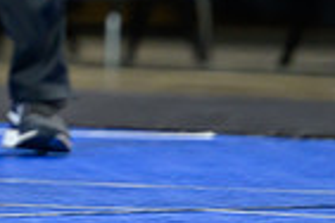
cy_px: -287
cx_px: -300
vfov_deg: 1.5
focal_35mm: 925
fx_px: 8607
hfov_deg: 2.2
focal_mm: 160
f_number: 2.8
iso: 2500
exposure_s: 1/800
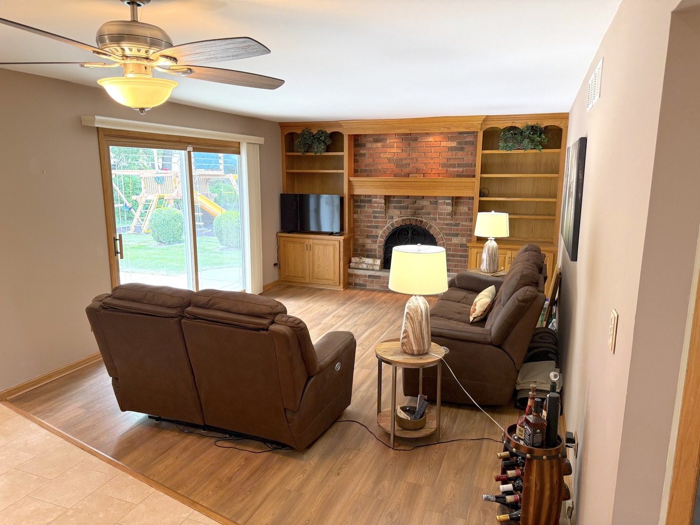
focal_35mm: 24
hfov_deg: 71.6
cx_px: 350
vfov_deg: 56.8
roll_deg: -1.2
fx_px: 485
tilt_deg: -10.4
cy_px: 262
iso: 125
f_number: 1.78
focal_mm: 6.76
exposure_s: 1/60
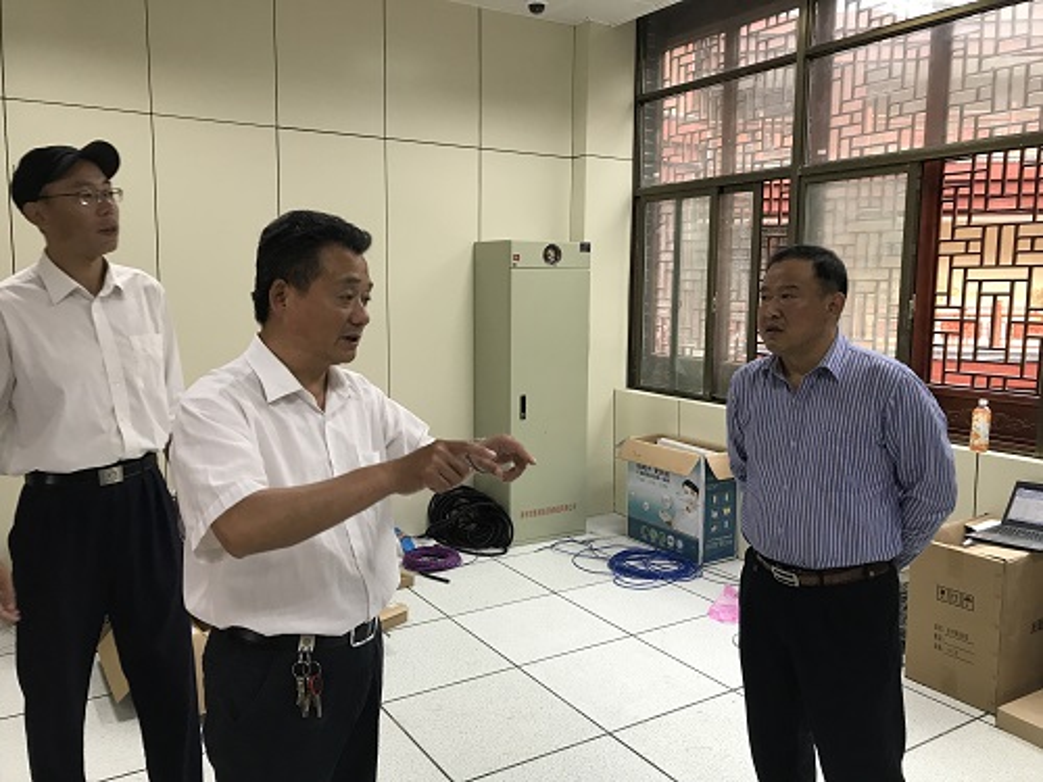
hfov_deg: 63.4
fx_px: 844
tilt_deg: -5.5
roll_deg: -1.2
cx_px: 522
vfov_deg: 49.7
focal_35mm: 28
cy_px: 391
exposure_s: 1/20
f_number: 1.8
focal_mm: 3.99
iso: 40
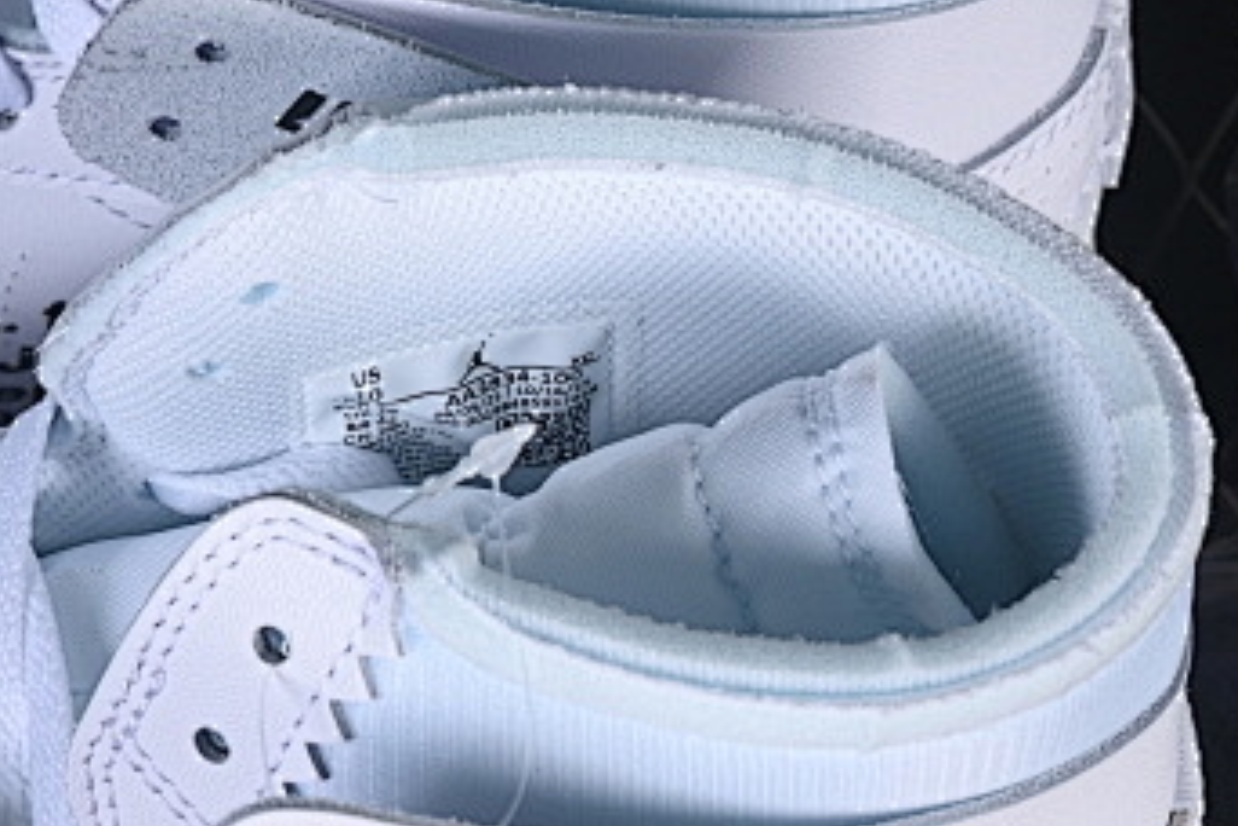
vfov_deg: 5.8
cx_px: -203
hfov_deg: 8.6
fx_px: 8150
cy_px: 420
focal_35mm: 237
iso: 160
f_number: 7.1
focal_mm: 50
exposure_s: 1/80
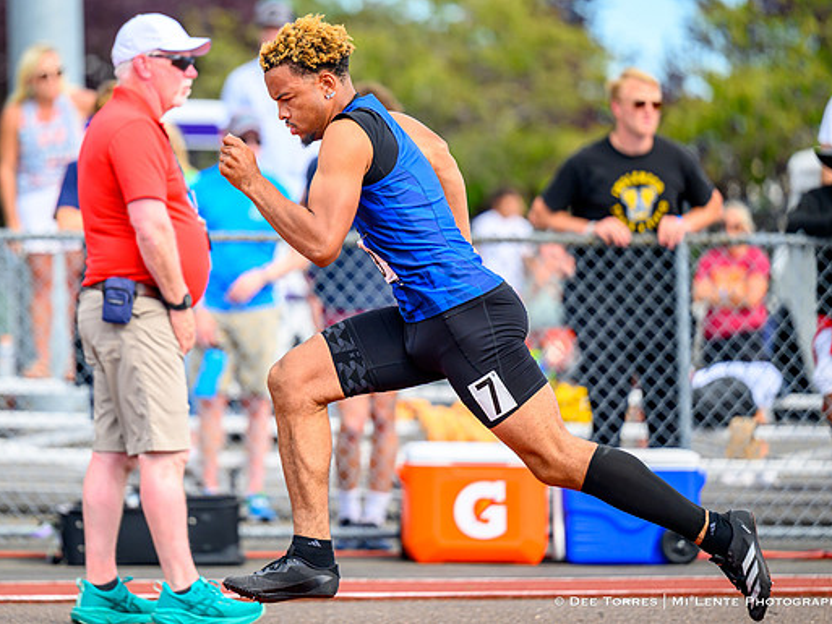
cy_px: 267
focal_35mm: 231
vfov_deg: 6.4
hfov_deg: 8.6
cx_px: 340
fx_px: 5553
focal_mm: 185
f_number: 2.8
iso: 280
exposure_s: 1/2000
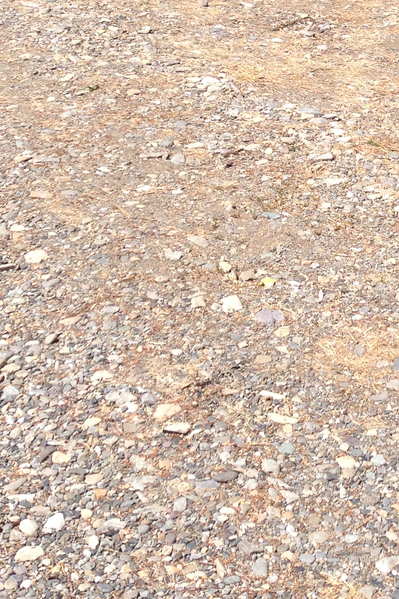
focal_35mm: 82
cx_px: 457
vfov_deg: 22.9
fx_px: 1363
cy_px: -105
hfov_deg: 16.1
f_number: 2.4
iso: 50
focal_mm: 4.12
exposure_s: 1/1290
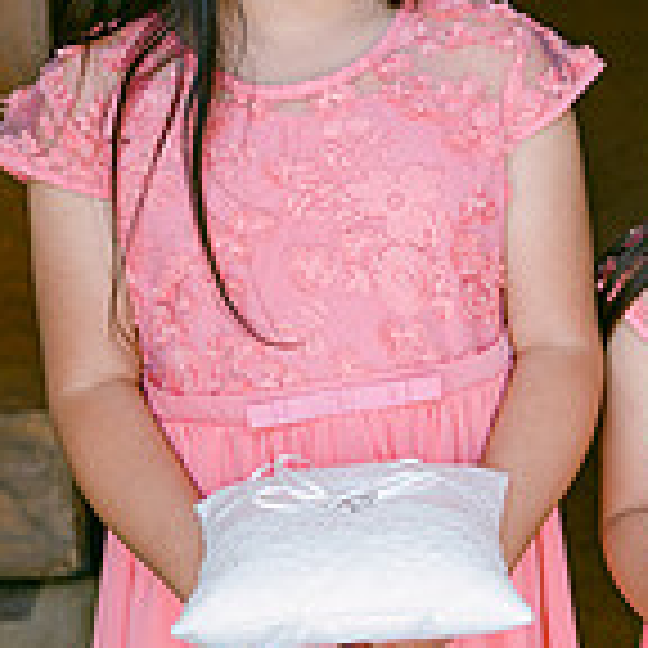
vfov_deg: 17.6
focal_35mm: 98
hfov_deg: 17.5
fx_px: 2076
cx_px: 556
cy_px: 144
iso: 125
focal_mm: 37
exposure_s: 1/125
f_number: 2.8
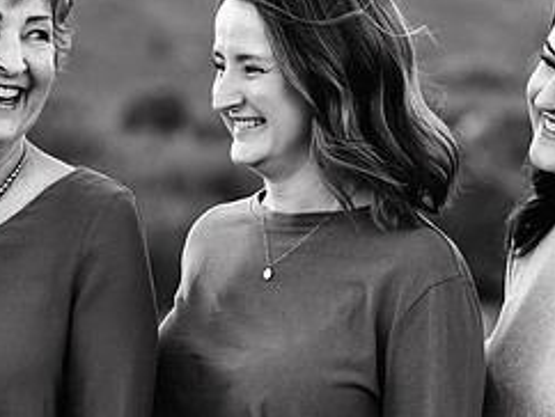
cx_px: 158
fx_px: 5200
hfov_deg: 6.1
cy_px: 260
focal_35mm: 324
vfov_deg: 4.6
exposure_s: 1/160
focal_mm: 125
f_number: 4.5
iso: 500
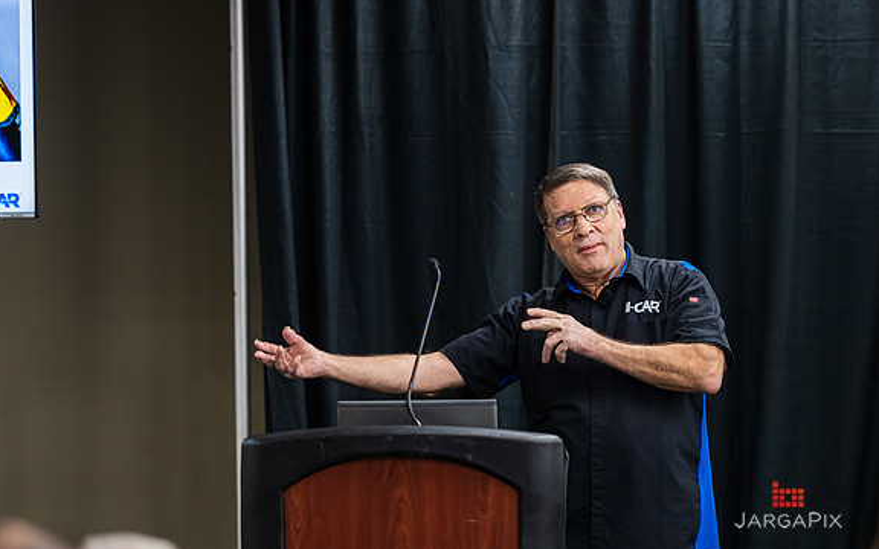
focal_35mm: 189
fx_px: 4528
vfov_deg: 6.9
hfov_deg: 11.1
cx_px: 438
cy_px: 262
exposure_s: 1/200
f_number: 3.2
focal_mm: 180
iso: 1250
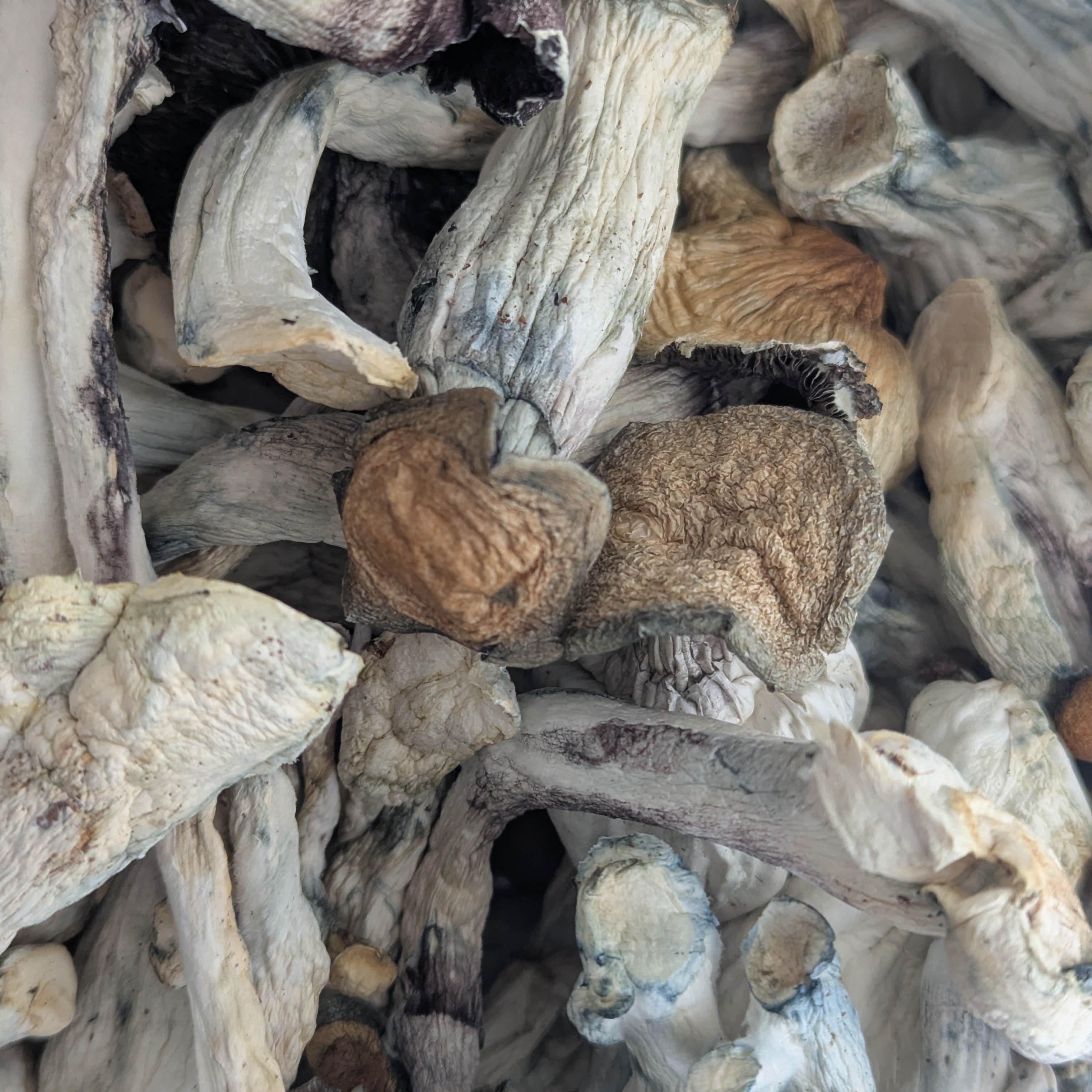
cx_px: 542
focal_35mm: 57
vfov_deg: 30.0
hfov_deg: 30.0
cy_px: 523
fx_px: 2034
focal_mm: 6.81
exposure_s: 1/120
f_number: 1.85
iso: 211
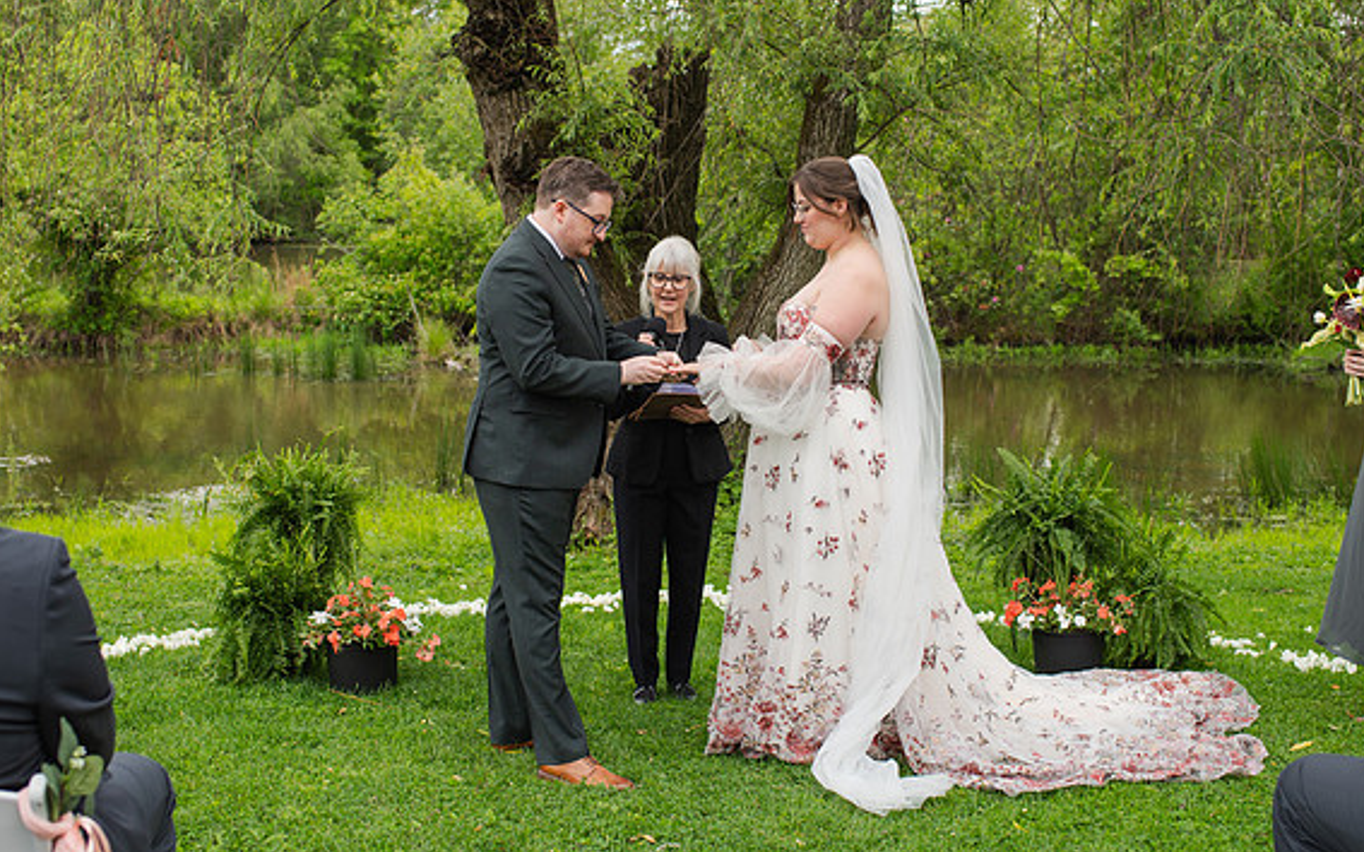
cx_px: 665
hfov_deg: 42.7
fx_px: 1747
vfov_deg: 27.4
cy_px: 418
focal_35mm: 47
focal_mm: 35
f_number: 3.5
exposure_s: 1/500
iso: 110
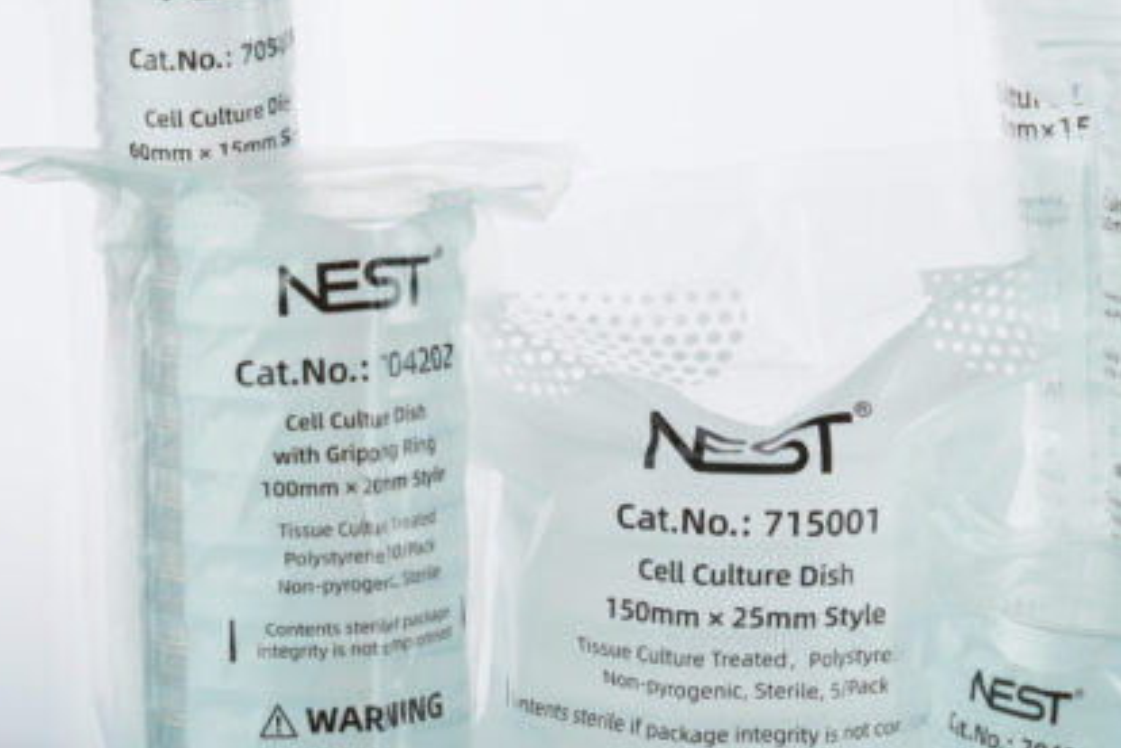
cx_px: 693
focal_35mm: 261
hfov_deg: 7.9
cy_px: 434
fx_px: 8127
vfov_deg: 5.3
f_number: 5
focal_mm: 90
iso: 320
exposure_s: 1/250
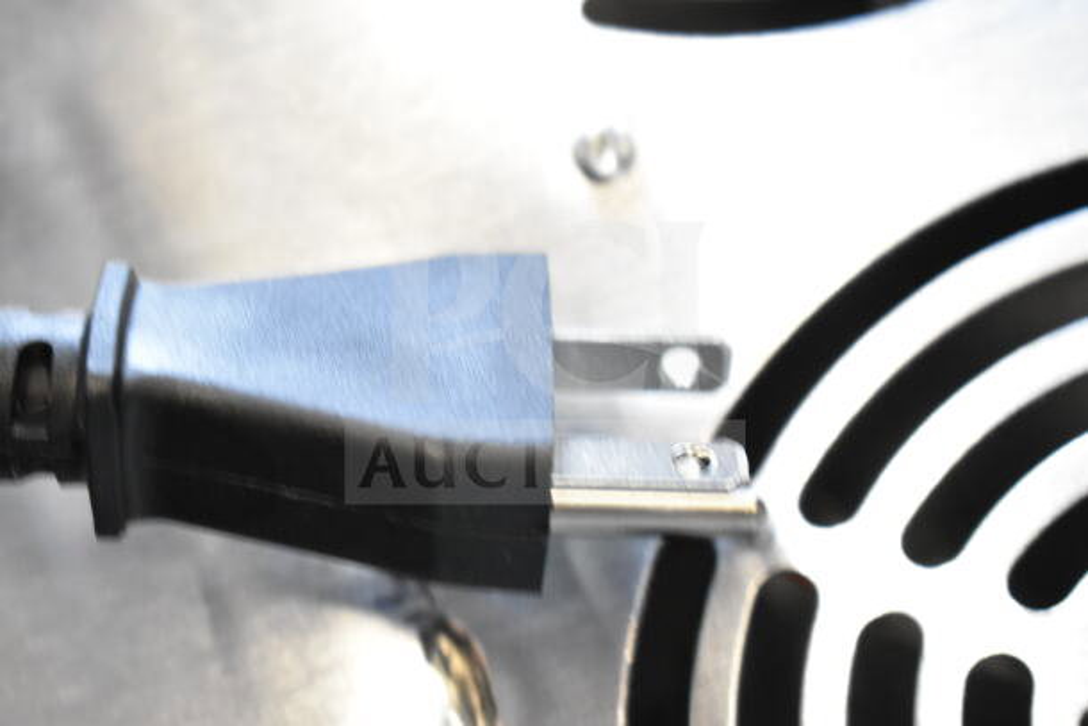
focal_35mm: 82
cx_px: 544
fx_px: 2494
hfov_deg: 24.6
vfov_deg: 16.6
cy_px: 363
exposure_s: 1/100
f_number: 5.6
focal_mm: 55
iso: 3600
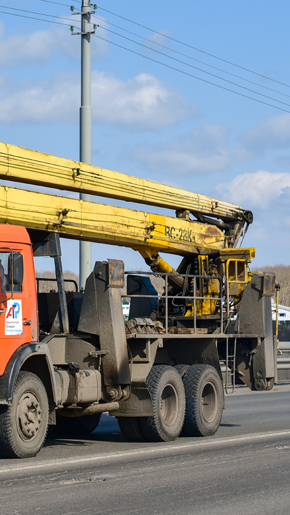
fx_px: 1518
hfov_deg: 10.8
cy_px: 259
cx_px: -5
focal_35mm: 111
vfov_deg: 19.3
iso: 200
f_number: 7.1
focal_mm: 70
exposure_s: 1/1000
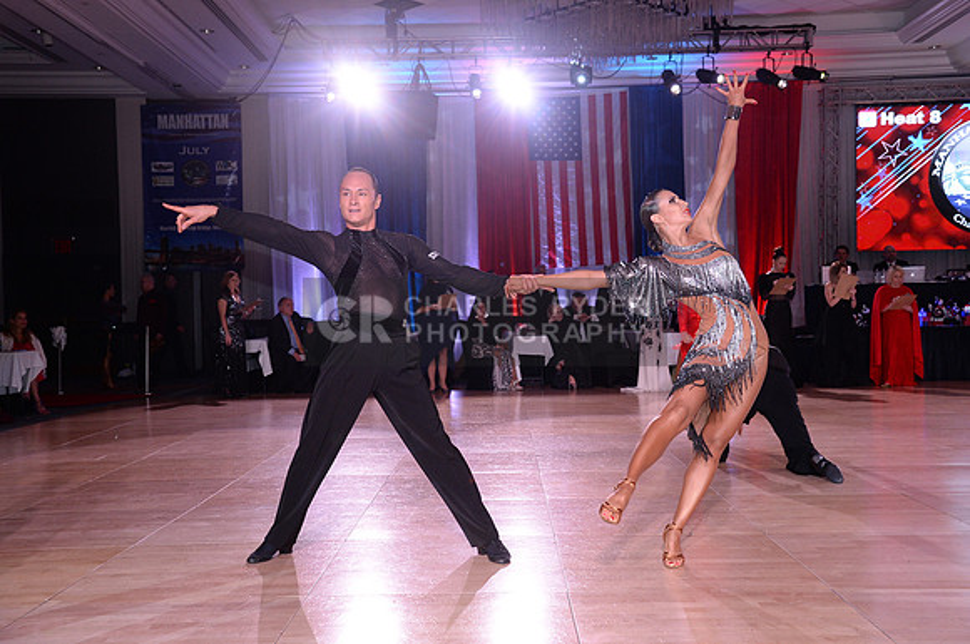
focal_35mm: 38
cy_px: 322
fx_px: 1022
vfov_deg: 35.0
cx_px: 485
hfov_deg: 50.8
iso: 2000
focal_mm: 38
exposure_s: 1/250
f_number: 5.6
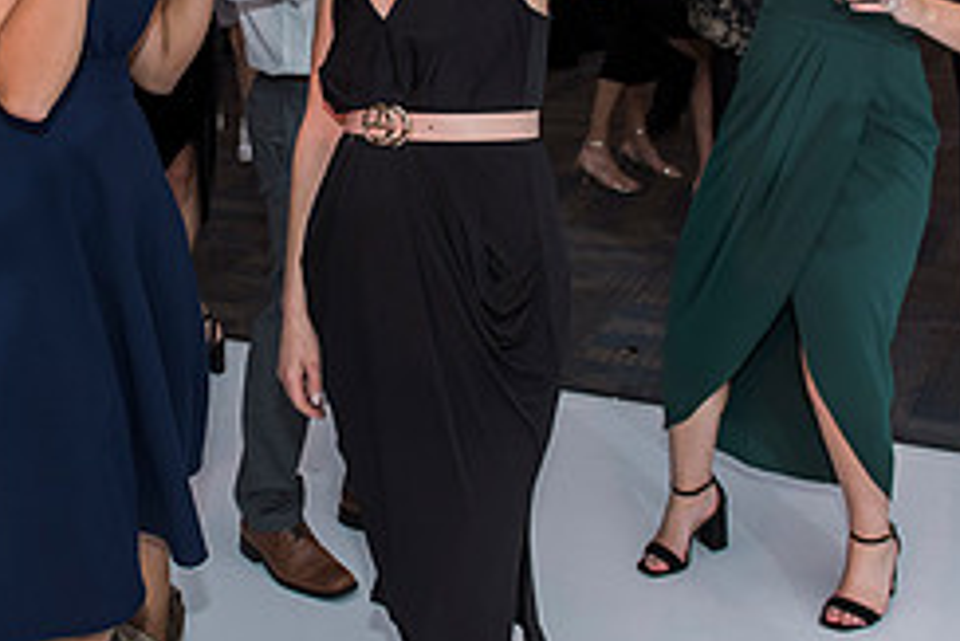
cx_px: 236
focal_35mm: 57
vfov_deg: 23.2
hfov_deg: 34.3
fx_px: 1521
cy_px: 57
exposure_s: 1/100
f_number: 4
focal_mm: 24
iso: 800
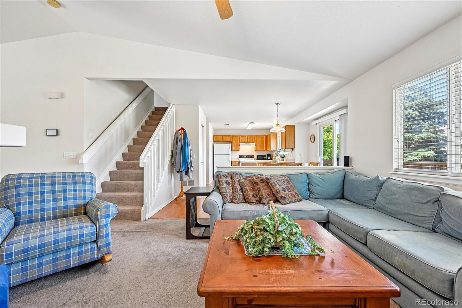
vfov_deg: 81.2
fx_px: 180
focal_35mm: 14
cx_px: 231
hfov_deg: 104.3
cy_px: 154
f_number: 10
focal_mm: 14
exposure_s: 1/13
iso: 400
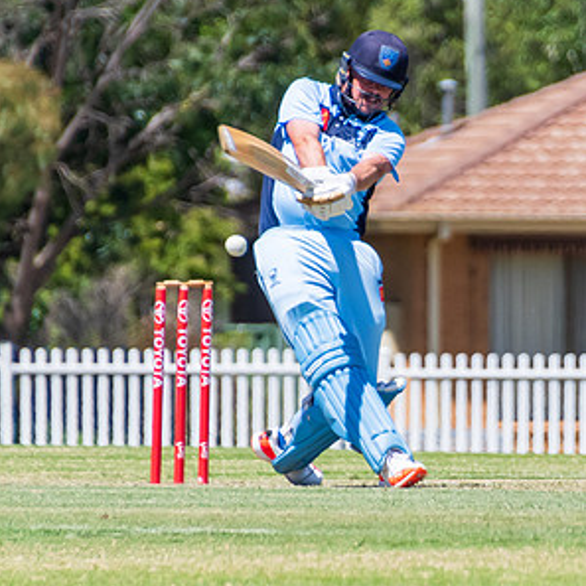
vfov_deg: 1.3
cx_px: 484
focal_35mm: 1367
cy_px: 277
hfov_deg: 1.3
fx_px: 26181
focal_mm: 400
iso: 400
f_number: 6.3
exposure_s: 1/2500
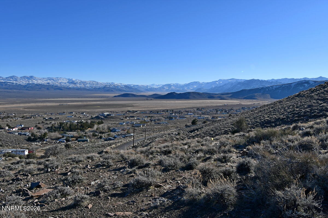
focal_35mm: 30
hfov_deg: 61.9
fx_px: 273
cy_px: 109
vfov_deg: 43.6
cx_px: 164
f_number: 10
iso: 100
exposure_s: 1/400
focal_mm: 20
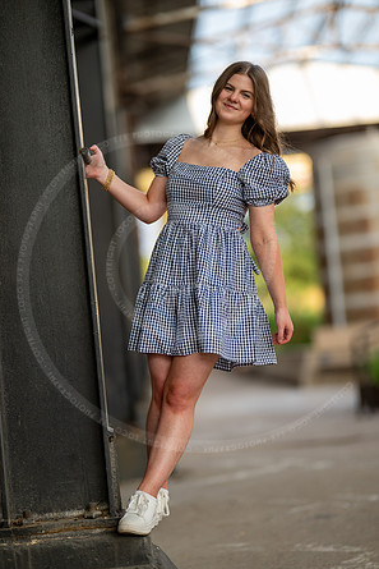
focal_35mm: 86
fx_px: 1357
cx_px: 189
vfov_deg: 23.6
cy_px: 286
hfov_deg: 15.9
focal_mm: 85
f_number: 1.2
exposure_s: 1/1600
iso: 200
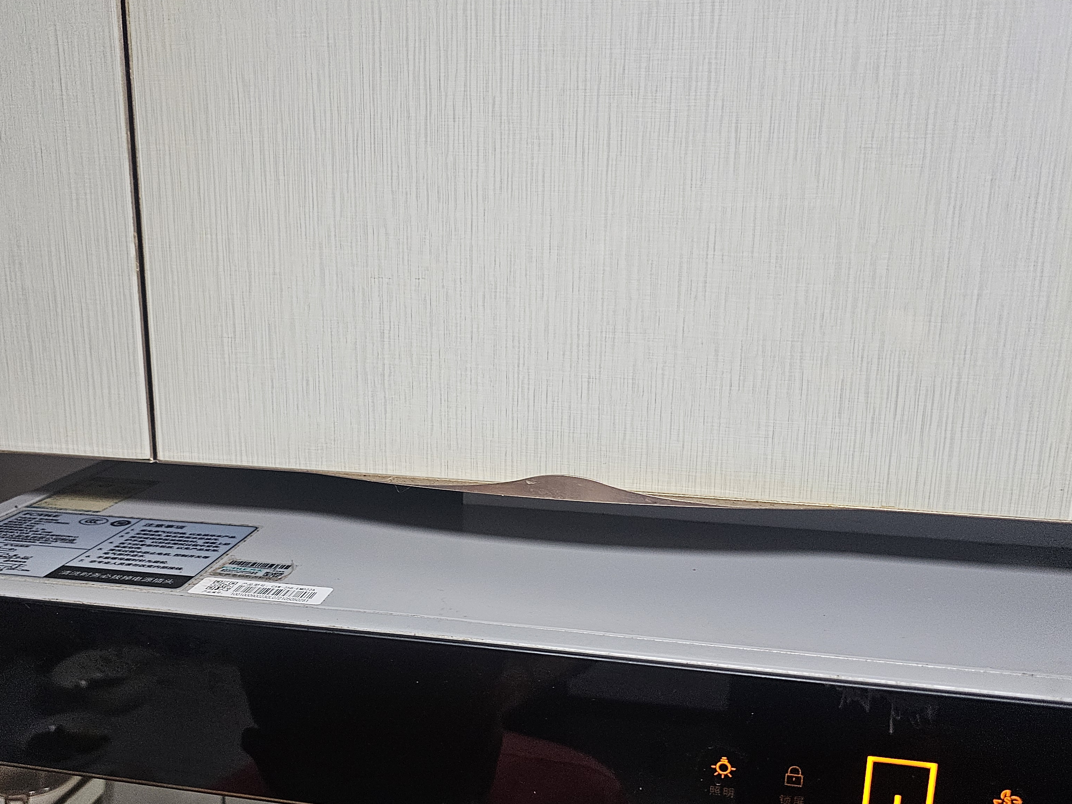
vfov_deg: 46.7
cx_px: 483
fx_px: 929
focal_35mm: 30
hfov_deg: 59.8
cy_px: 447
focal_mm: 6.3
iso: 500
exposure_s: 1/200
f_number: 1.7
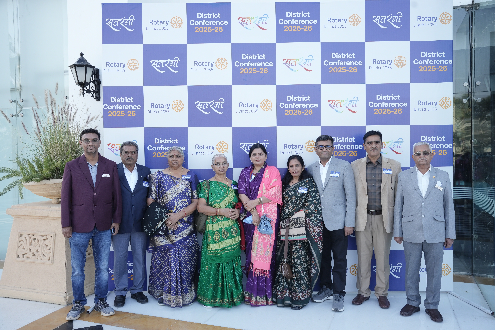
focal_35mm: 30
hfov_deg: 61.6
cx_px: 248
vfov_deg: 43.3
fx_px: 415
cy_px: 165
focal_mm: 30.2
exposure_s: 1/125
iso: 200
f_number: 5.6
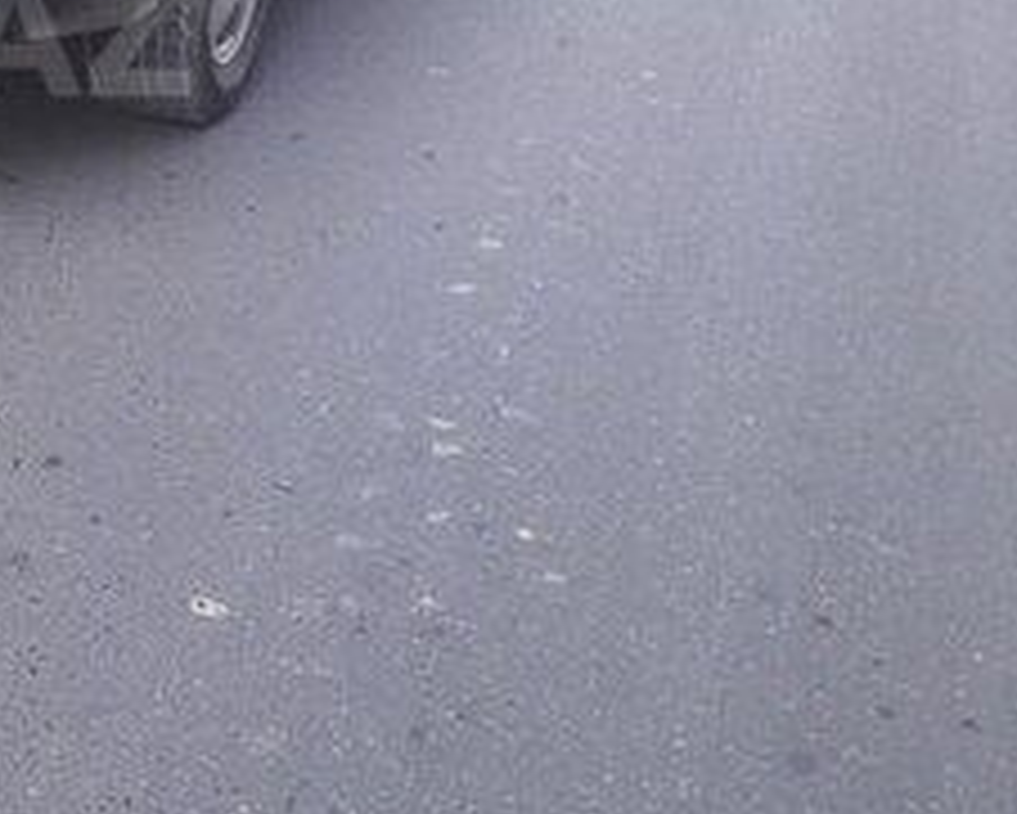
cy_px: 29
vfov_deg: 19.4
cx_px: -270
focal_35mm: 77
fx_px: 2319
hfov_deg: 22.4
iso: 40
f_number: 1.9
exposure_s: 1/225
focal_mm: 3.6
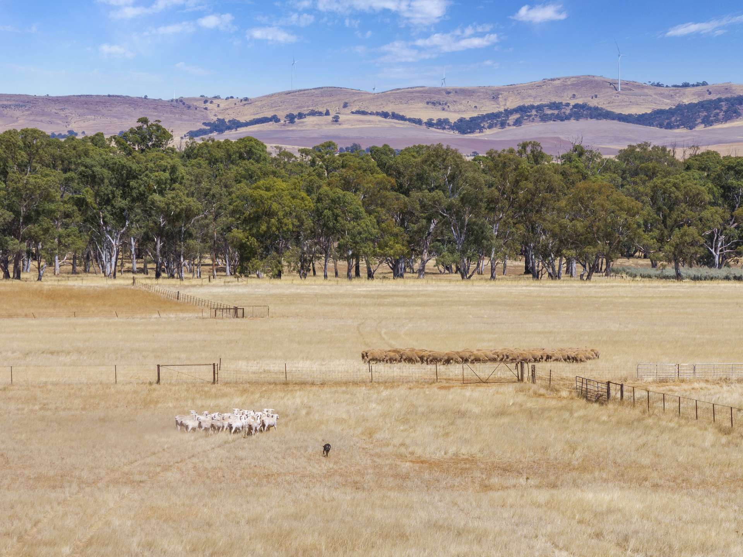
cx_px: 372
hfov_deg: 11.9
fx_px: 3562
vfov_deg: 8.9
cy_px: 278
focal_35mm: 166
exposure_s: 1/120
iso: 100
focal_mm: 30.71
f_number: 3.4
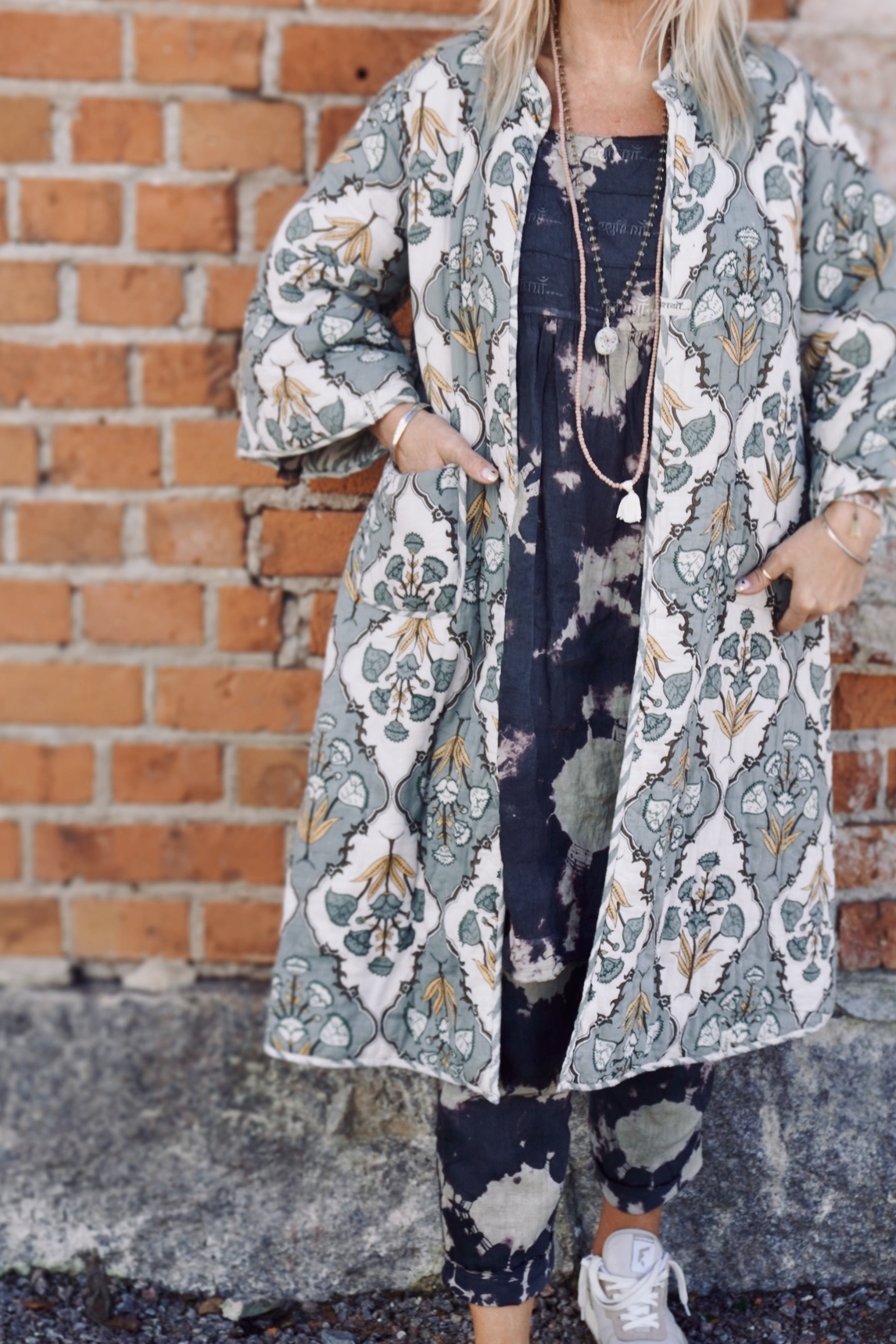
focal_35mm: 74
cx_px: 570
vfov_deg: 27.4
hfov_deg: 18.5
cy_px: 673
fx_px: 2752
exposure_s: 1/160
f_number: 5
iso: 125
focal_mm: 33
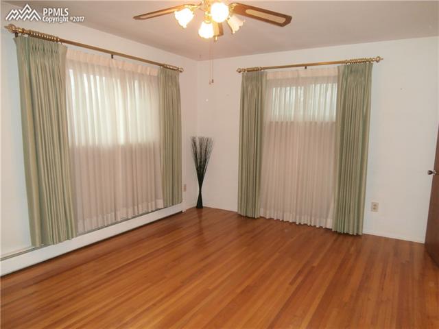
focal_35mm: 24
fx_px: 304
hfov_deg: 71.6
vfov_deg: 56.8
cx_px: 220
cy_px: 164
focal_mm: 4.2
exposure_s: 1/30
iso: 200
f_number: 3
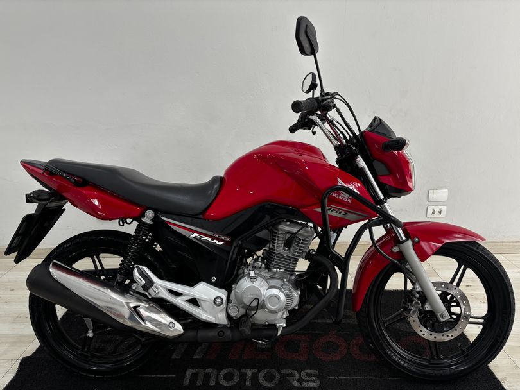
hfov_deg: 67.3
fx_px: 391
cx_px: 260
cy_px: 195
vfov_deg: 53.1
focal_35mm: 26
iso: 80
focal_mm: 5.96
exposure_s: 1/60
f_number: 1.6
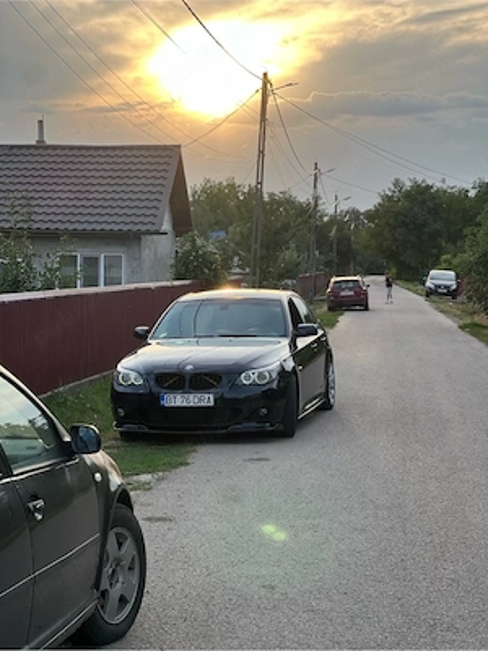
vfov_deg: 25.3
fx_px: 1447
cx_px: 244
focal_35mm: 77
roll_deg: -1.0
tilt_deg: -1.3
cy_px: 326
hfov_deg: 19.1
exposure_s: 1/121
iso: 25
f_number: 2.8
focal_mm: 9
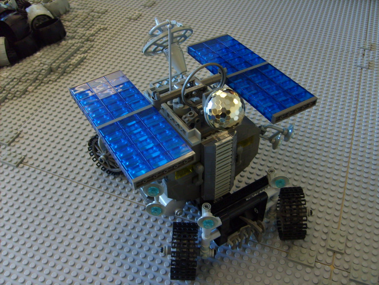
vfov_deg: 40.7
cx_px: 190
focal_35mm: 35
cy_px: 142
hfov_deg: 52.6
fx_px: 383
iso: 100
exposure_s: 1/30
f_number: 2.8
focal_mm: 5.8
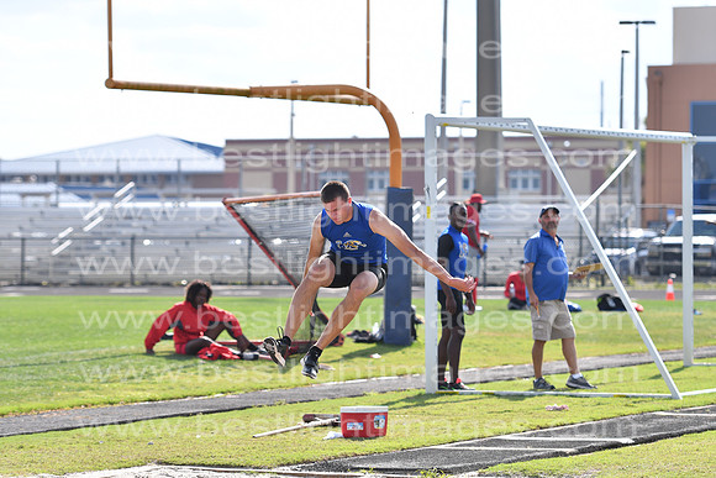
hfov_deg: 11.4
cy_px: 239
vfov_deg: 7.6
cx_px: 358
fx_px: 3581
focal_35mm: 180
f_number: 4
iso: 200
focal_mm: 120
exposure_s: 1/2000
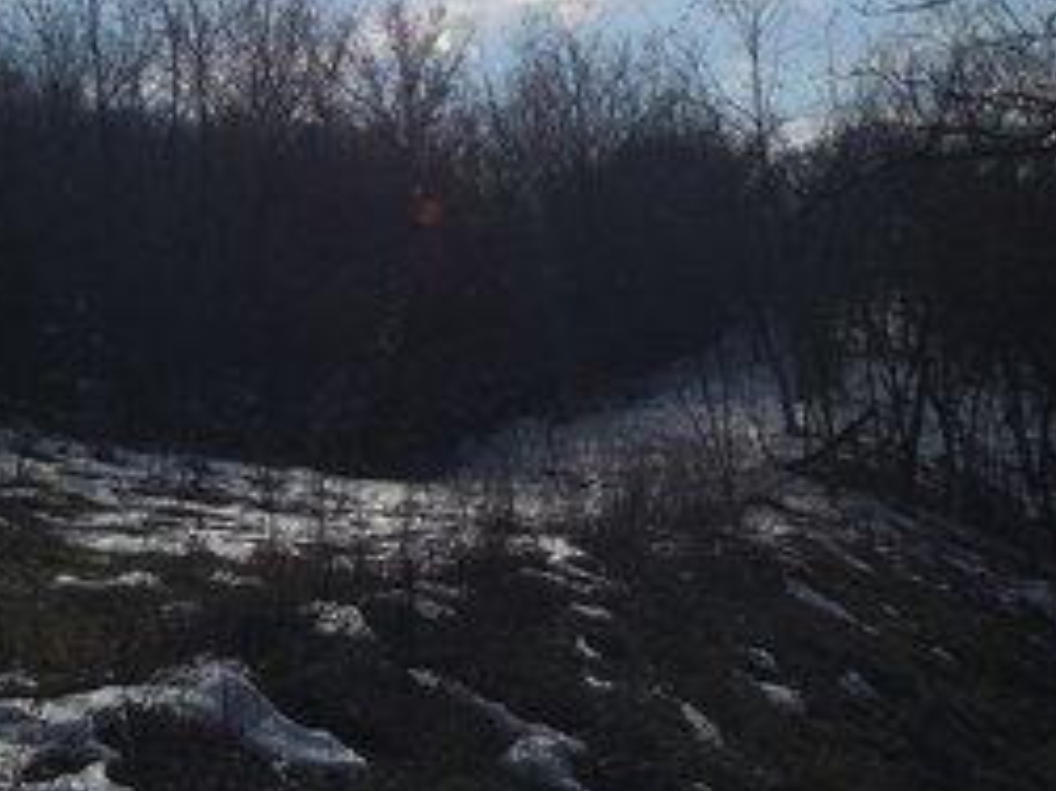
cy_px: 309
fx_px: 1829
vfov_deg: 24.3
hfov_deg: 32.1
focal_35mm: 60
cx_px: 438
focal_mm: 7.8
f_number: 3.9
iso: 125
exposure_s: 1/1000
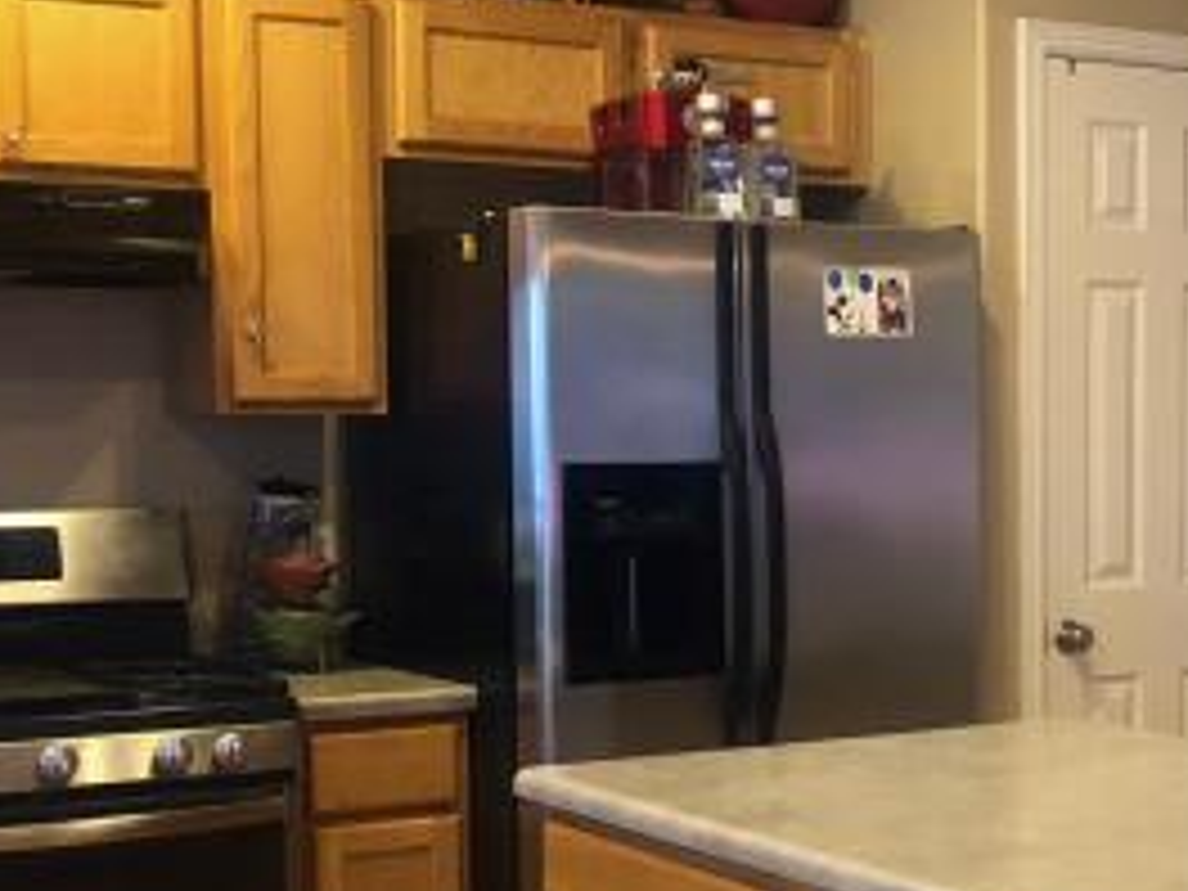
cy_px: 594
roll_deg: -0.5
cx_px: 968
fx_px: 2334
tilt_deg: -5.1
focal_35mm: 68
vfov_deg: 21.5
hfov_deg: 27.9
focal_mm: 3.99
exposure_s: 1/15
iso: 80
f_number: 1.8
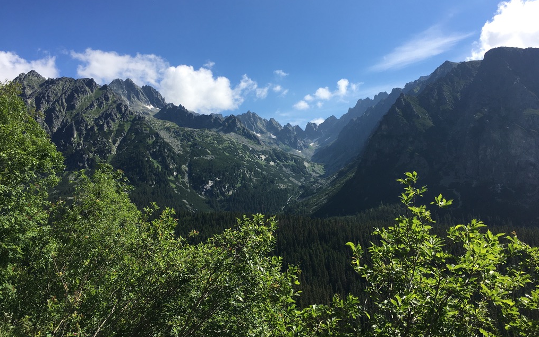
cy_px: 158
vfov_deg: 40.6
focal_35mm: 31
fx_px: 456
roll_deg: +1.2
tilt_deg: +8.8
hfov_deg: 61.2
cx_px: 270
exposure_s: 1/1425
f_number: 2.2
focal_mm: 4.15
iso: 25
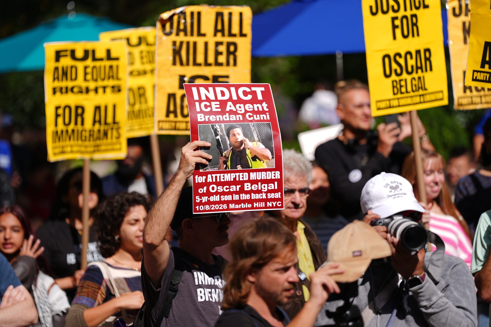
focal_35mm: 180
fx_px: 2455
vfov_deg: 7.6
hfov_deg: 11.4
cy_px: 164
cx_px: 246
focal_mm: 180
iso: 125
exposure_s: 1/4000
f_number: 2.8
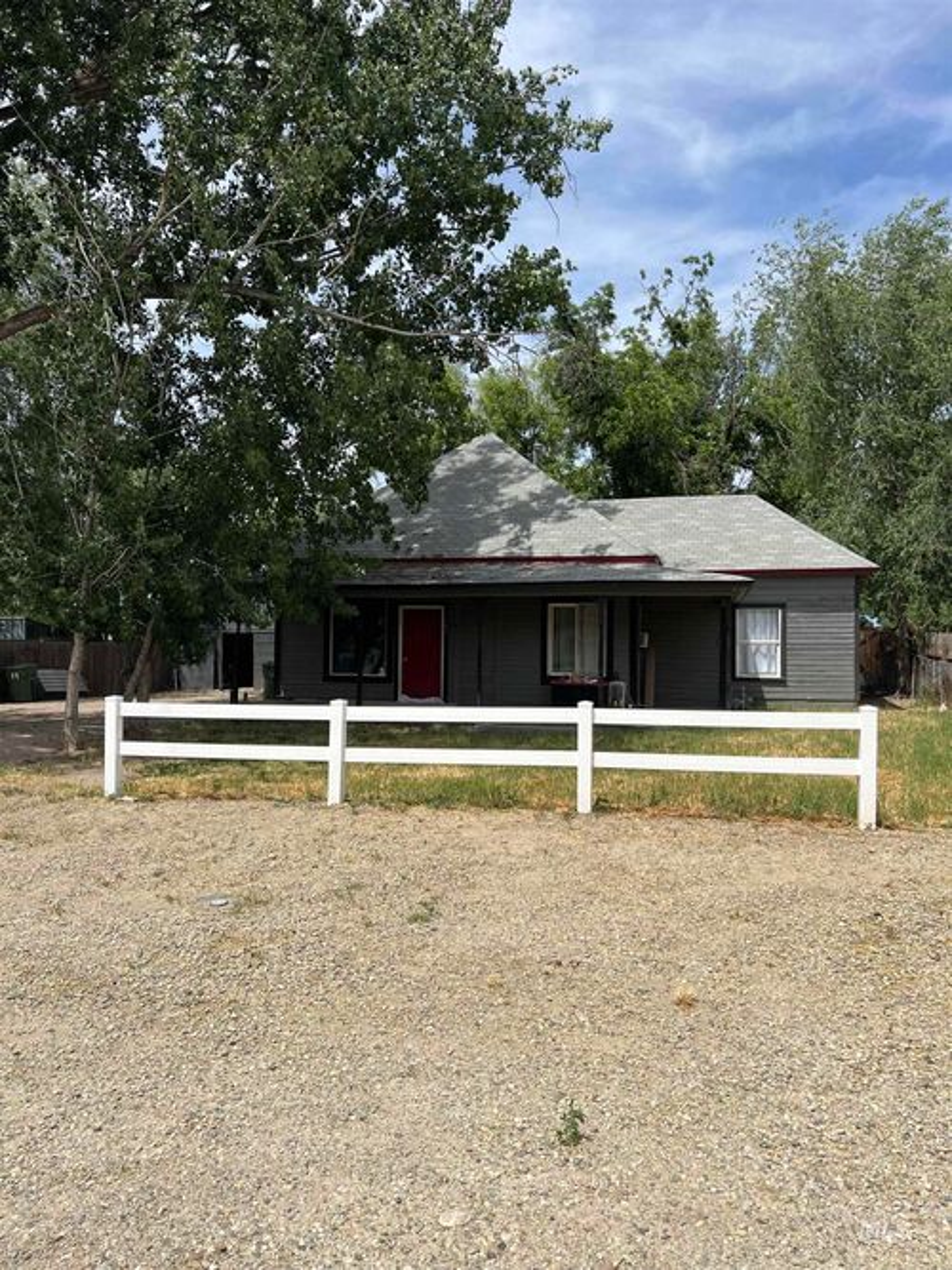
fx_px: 954
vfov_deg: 67.3
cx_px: 476
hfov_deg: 53.0
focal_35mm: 26
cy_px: 635
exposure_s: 1/5076
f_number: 1.5
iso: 50
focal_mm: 5.7
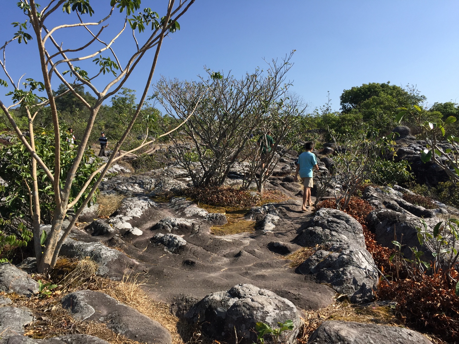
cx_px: 230
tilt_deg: +0.1
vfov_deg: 48.2
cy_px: 172
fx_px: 385
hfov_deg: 61.7
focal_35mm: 29
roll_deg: -0.1
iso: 32
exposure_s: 1/1647
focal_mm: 4.15
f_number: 2.2
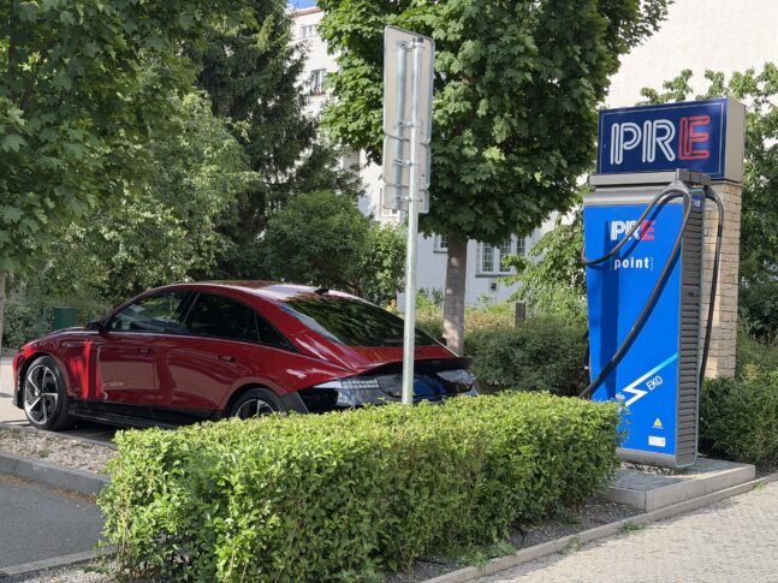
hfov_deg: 39.7
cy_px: 292
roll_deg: -2.0
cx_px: 389
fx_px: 1079
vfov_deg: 30.3
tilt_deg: +0.3
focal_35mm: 48
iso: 100
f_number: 1.78
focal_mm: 6.76
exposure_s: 1/1678
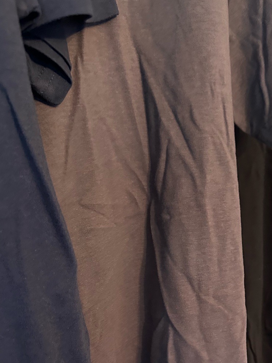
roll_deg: -2.6
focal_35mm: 39
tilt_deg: -10.7
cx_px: 174
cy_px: 281
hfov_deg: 36.5
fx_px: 409
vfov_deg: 45.8
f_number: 1.78
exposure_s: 1/30
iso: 1000
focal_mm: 6.86
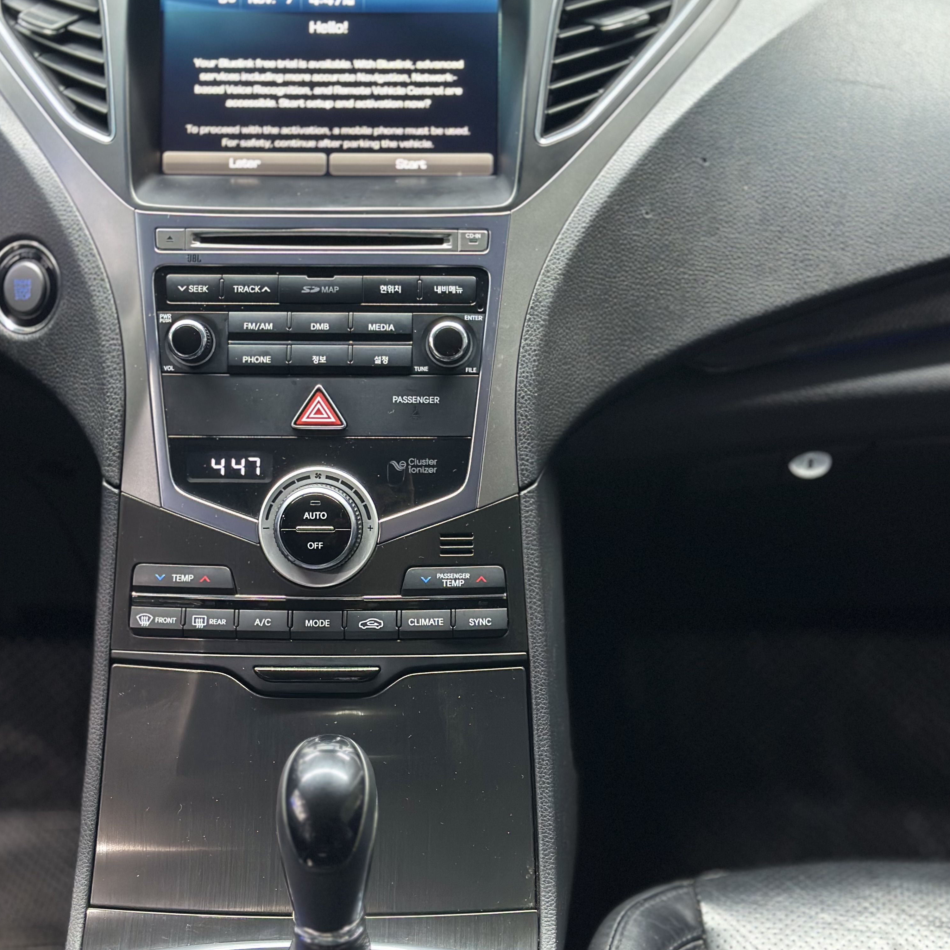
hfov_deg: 30.0
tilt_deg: -29.9
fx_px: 1770
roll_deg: +0.2
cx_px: 475
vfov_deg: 30.0
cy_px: 476
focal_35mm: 57
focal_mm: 6.86
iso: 320
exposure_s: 1/33
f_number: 1.78
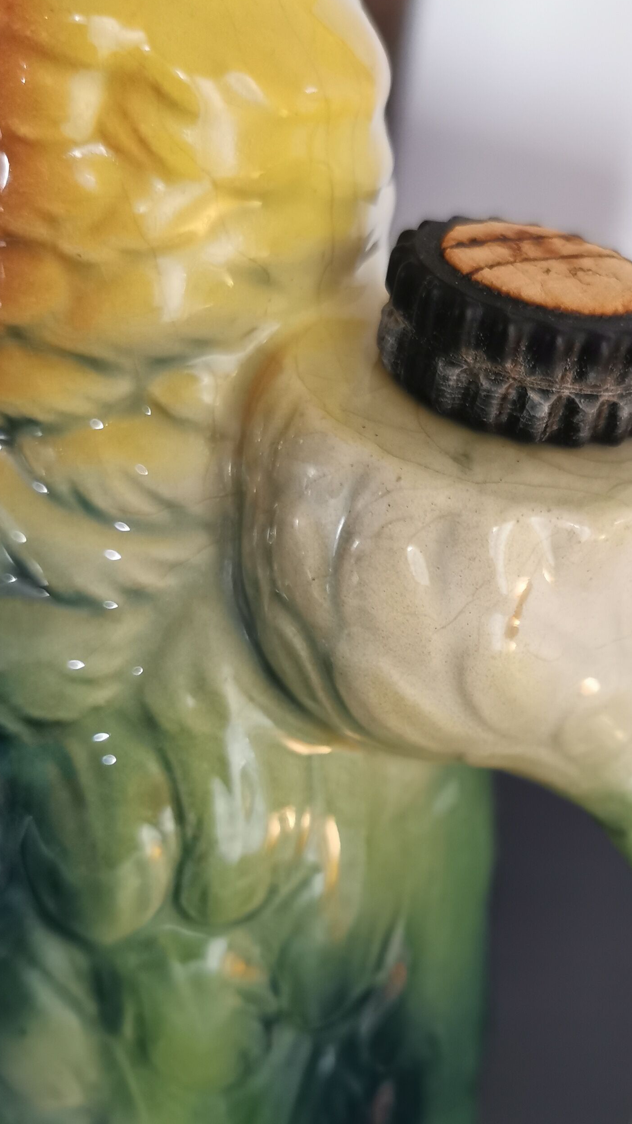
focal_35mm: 43
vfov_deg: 46.8
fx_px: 1281
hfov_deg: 27.5
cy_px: 729
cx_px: 432
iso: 320
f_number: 1.6
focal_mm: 5.56
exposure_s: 1/50
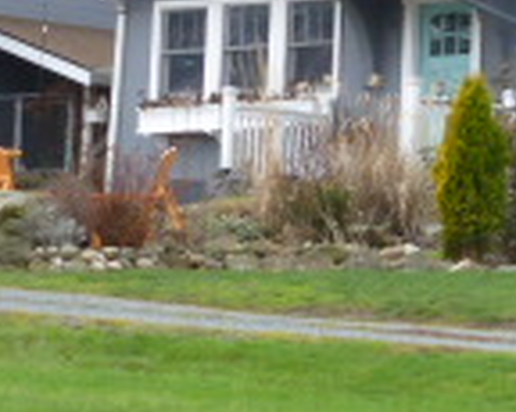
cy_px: -29
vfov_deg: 4.7
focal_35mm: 325
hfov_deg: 5.8
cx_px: 1003
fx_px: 4960
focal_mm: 13.3
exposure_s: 1/60
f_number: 5
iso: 160
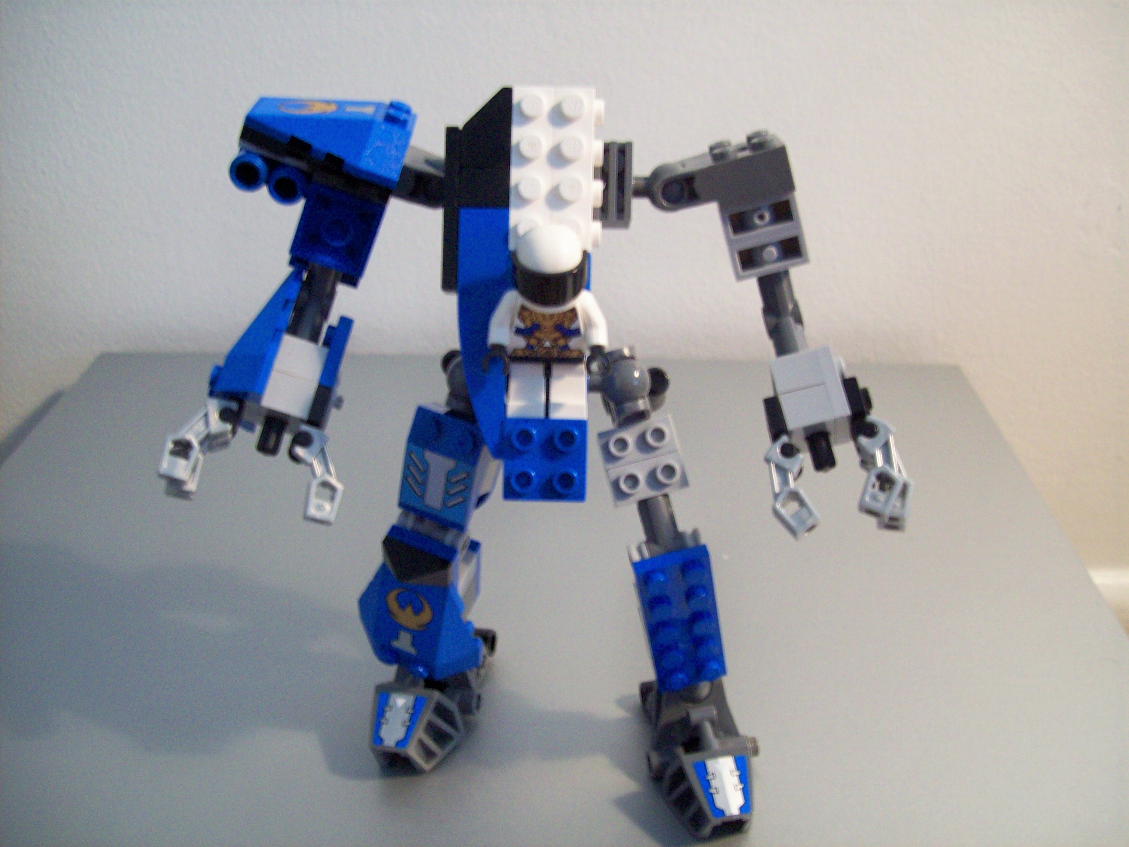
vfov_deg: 39.7
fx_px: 1174
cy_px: 424
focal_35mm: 36
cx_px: 564
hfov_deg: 51.4
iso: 160
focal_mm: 6
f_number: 2.7
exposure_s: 1/8.6
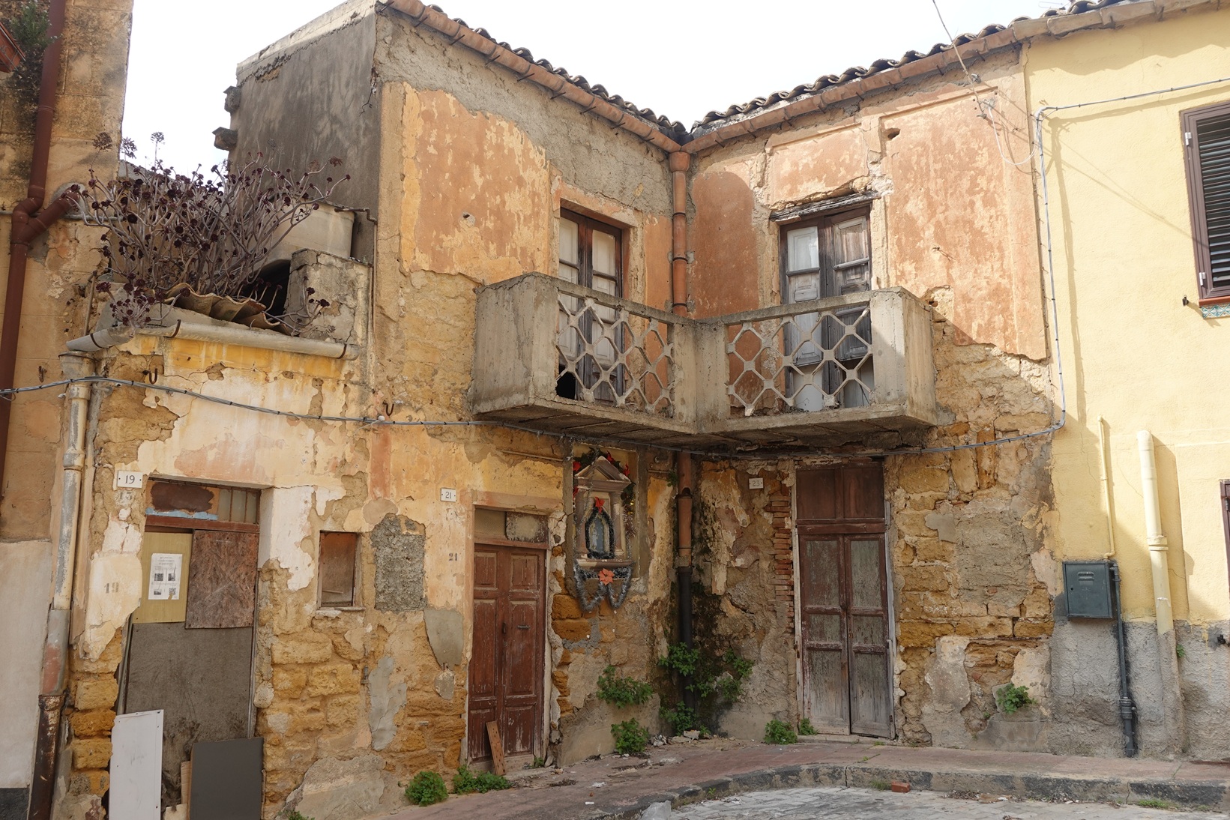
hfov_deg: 61.9
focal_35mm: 30
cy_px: 410
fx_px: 1025
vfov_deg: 43.6
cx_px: 615
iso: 125
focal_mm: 10.89
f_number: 4
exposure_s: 1/500
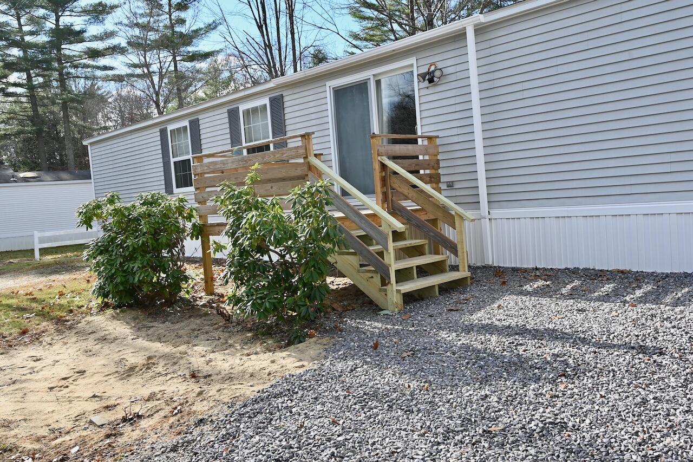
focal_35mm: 30
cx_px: 346
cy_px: 231
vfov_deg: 43.6
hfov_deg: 61.9
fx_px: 577
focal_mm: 30
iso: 200
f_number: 8
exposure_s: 1/250
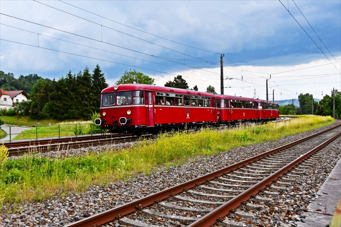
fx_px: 341
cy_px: 114
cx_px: 170
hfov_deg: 53.1
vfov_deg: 36.9
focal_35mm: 36
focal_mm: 24
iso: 400
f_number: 6.3
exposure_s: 1/1600
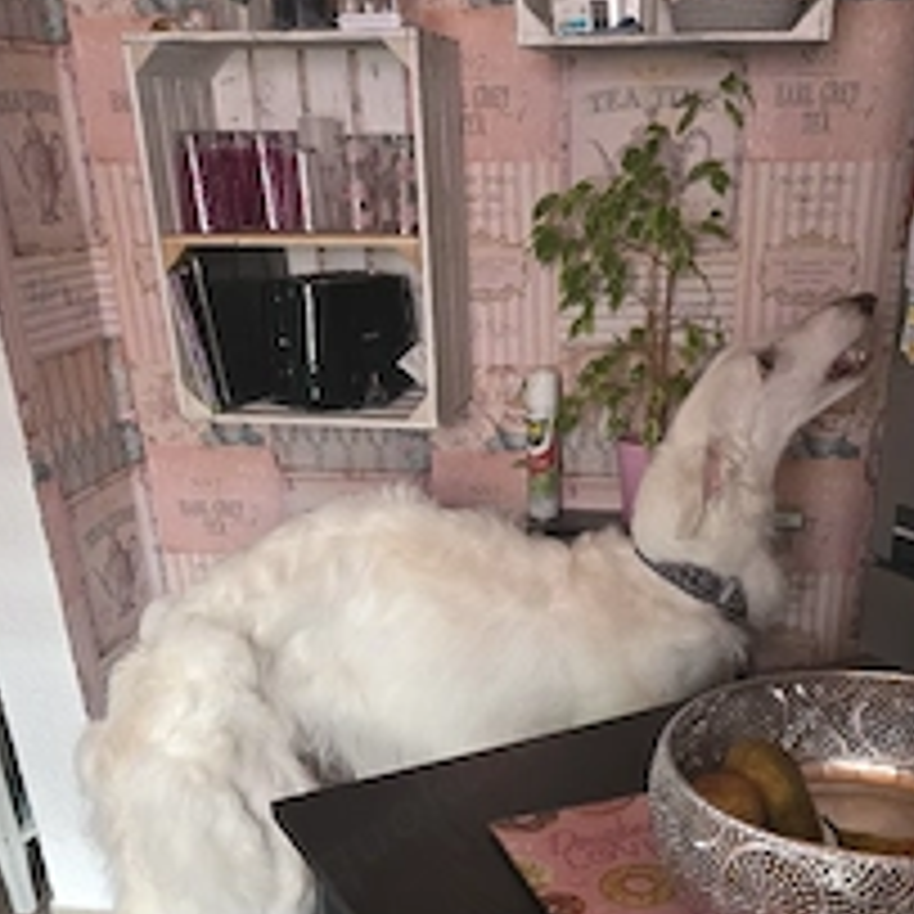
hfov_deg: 41.7
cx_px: 540
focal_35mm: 40
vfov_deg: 38.7
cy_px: 837
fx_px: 1195
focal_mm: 5.4
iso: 1250
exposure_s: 1/101
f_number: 1.8
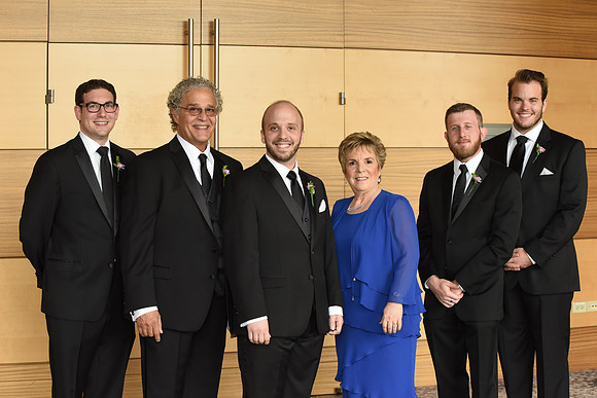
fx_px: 1161
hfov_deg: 28.8
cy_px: 199
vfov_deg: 19.5
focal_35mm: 70
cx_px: 298
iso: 1250
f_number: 6.3
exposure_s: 1/160
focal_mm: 70
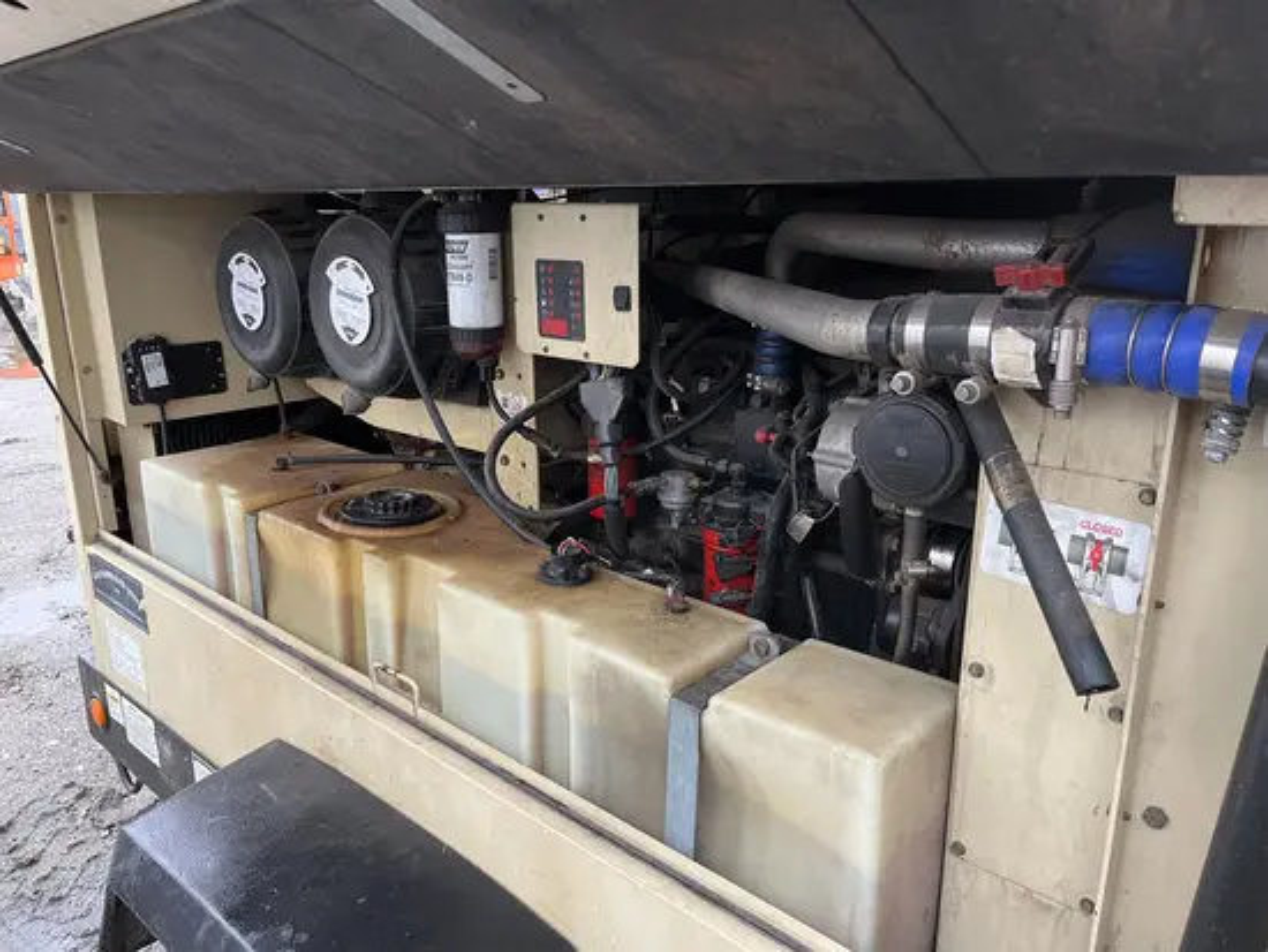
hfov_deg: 67.3
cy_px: 476
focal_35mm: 26
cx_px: 634
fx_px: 953
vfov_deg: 53.1
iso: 200
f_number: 1.6
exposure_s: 1/60
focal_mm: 5.1
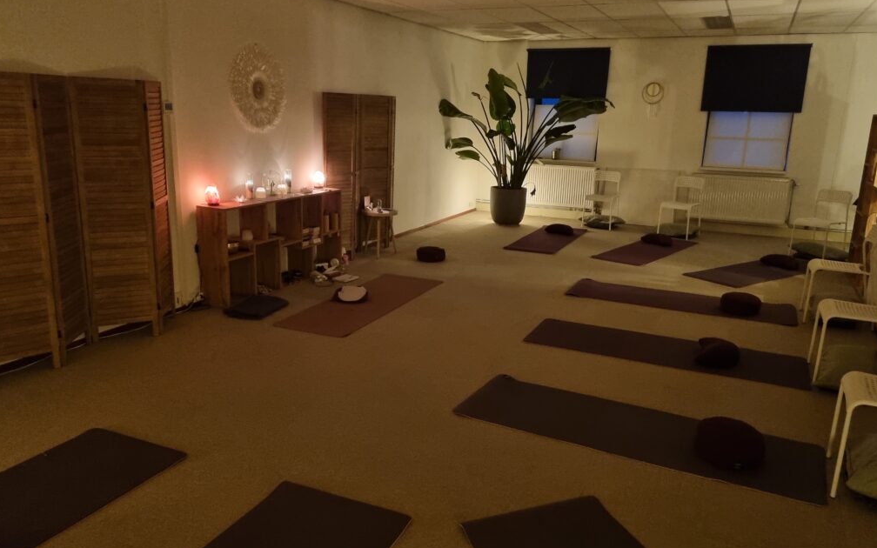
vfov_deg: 44.5
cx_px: 441
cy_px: 268
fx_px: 669
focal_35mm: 28
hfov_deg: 66.5
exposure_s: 1/25
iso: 800
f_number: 1.8
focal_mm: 5.4
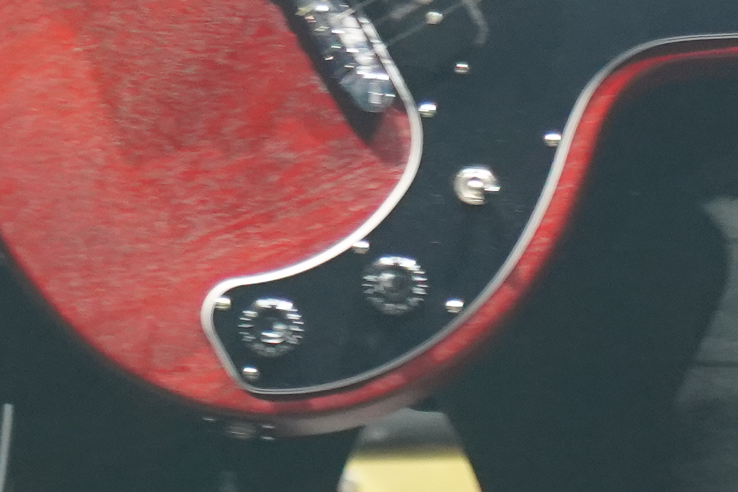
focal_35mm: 587
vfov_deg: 2.3
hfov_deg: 3.5
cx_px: -107
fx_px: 12036
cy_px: -779
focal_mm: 105
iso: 3200
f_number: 4
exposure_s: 1/160
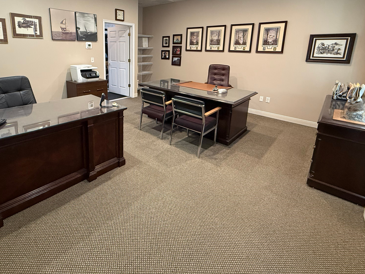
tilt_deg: -11.6
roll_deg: -1.1
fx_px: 200
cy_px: 89
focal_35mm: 19
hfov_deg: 83.9
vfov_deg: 66.6
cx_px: 152
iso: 400
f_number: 2.2
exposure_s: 1/60
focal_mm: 2.22
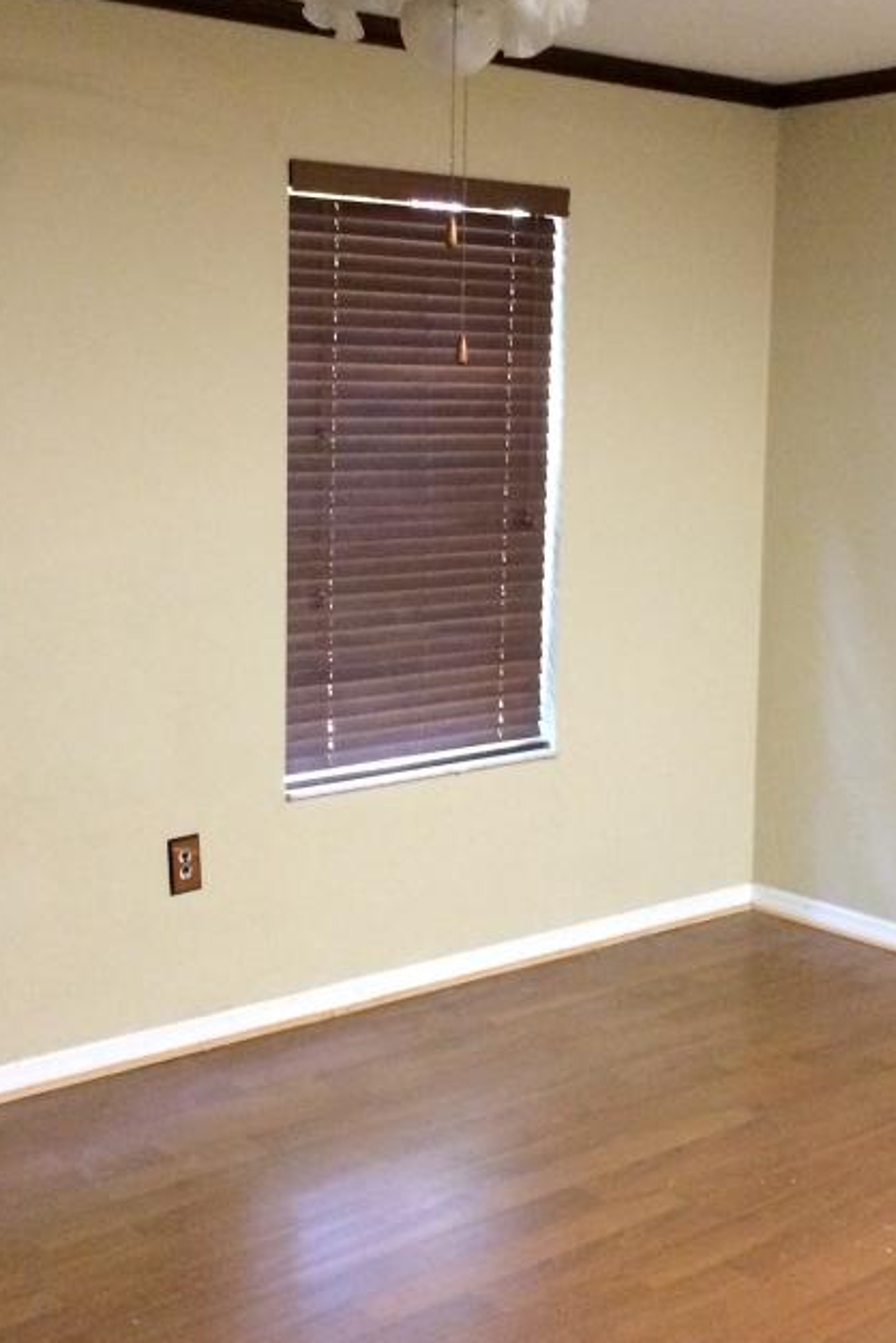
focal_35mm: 51
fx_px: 1902
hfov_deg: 26.5
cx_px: 504
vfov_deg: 38.8
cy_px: 571
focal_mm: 4.12
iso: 400
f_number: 2.2
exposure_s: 1/15
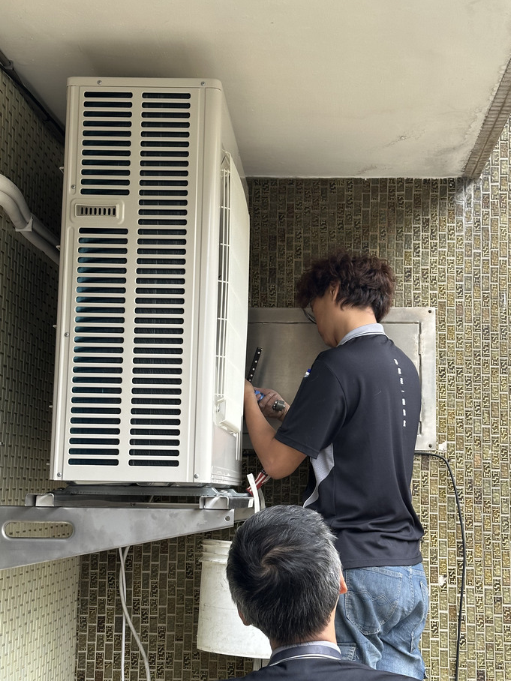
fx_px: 1083
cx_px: 275
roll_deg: -2.2
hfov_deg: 26.6
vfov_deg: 34.9
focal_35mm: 55
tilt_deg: +7.1
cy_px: 346
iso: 64
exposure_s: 1/179
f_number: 1.78
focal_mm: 6.86
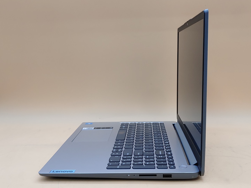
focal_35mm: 44
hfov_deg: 42.9
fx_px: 319
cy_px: 94
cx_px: 126
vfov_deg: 32.9
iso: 50
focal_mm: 4.36
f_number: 1.8
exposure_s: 1/120
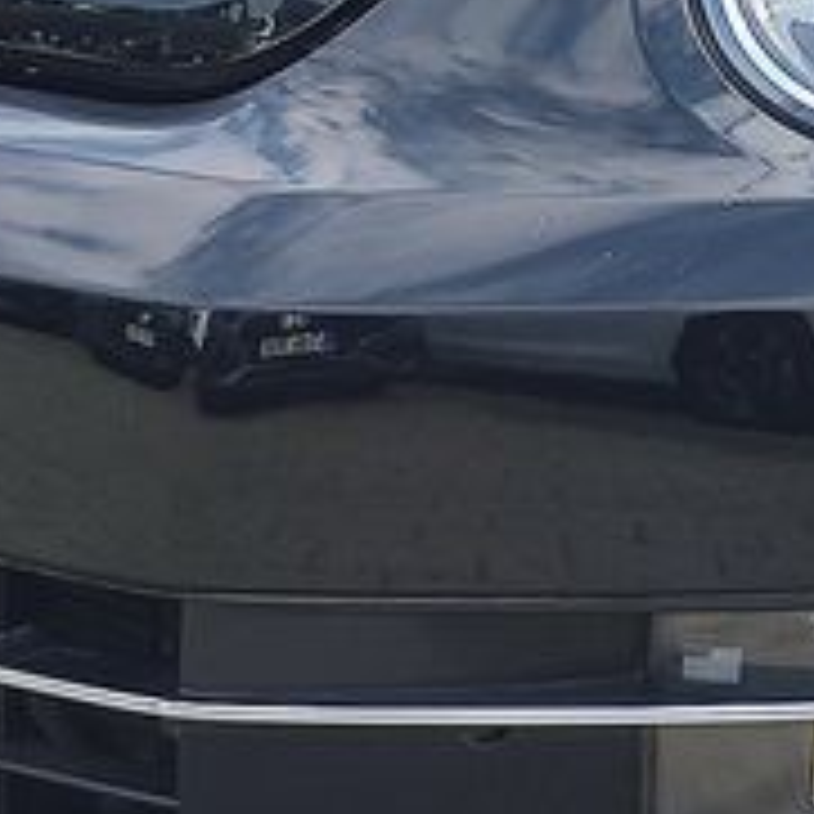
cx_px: 1403
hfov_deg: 12.0
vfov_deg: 12.5
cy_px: -243
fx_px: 3592
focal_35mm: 135
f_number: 1.69
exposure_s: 1/344
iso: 50
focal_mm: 7.01
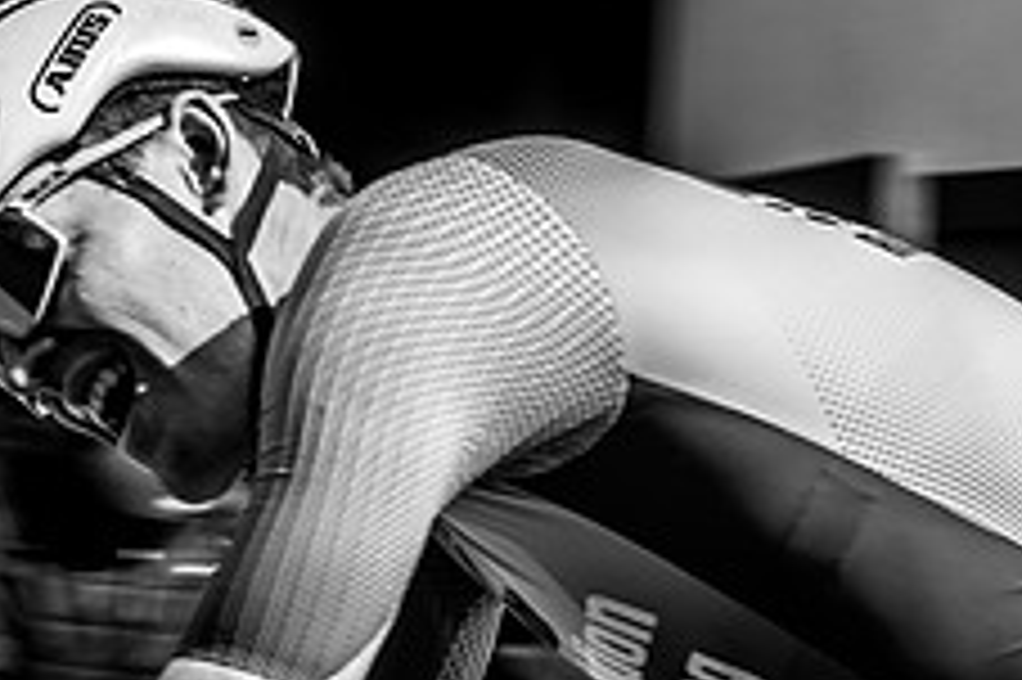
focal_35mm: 179
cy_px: 349
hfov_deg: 11.4
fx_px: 5078
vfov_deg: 7.7
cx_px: 68
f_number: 14
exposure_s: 1/200
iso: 250
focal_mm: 70
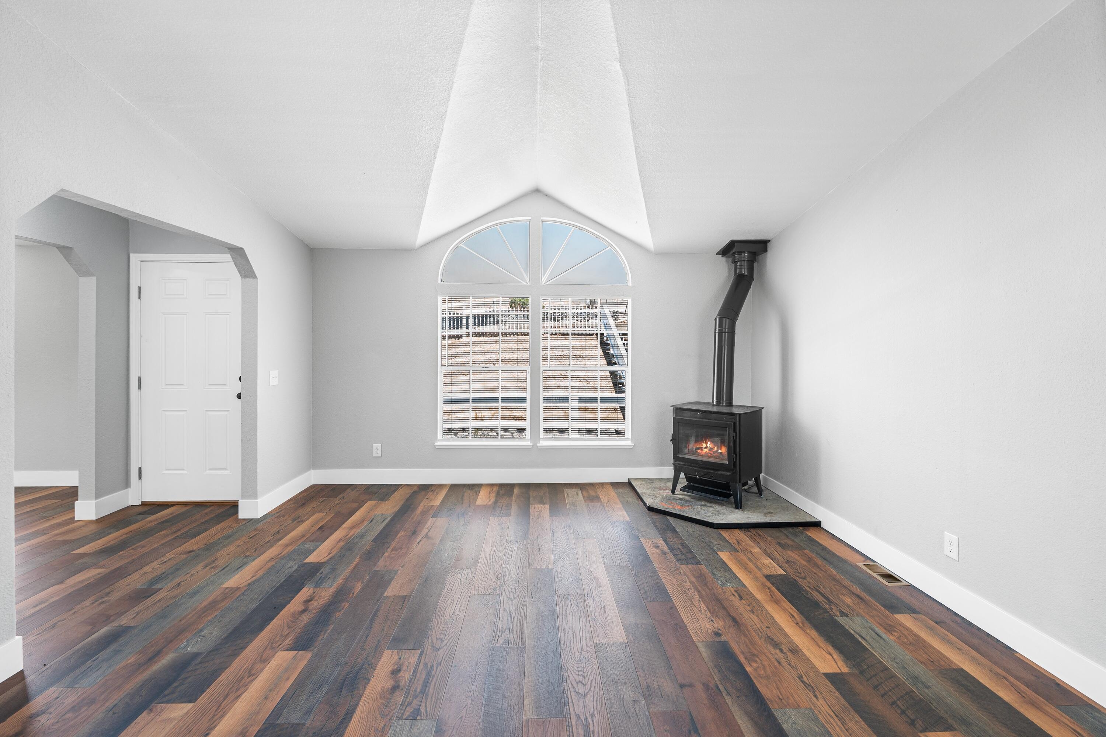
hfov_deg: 96.7
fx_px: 492
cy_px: 368
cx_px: 553
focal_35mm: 16
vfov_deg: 73.7
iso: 125
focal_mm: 16
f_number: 4.5
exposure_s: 1/13
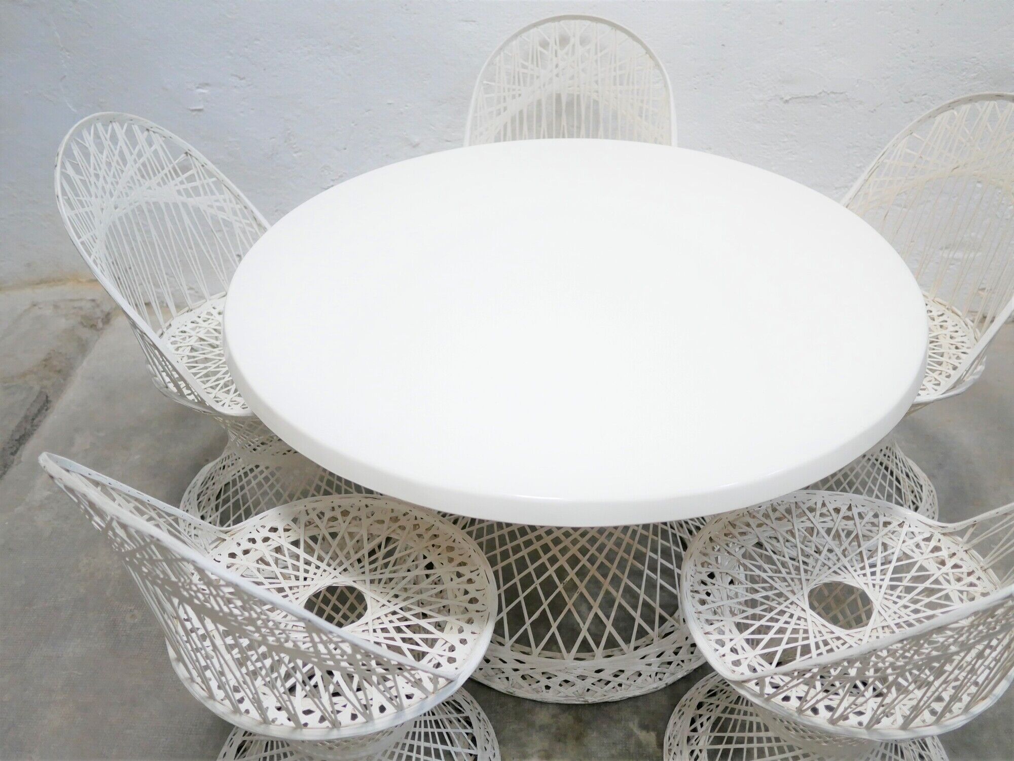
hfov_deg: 46.8
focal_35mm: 40
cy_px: 380
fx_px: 1172
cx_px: 507
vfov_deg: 36.0
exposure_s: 1/60
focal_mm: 20
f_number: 1.7
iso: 1000
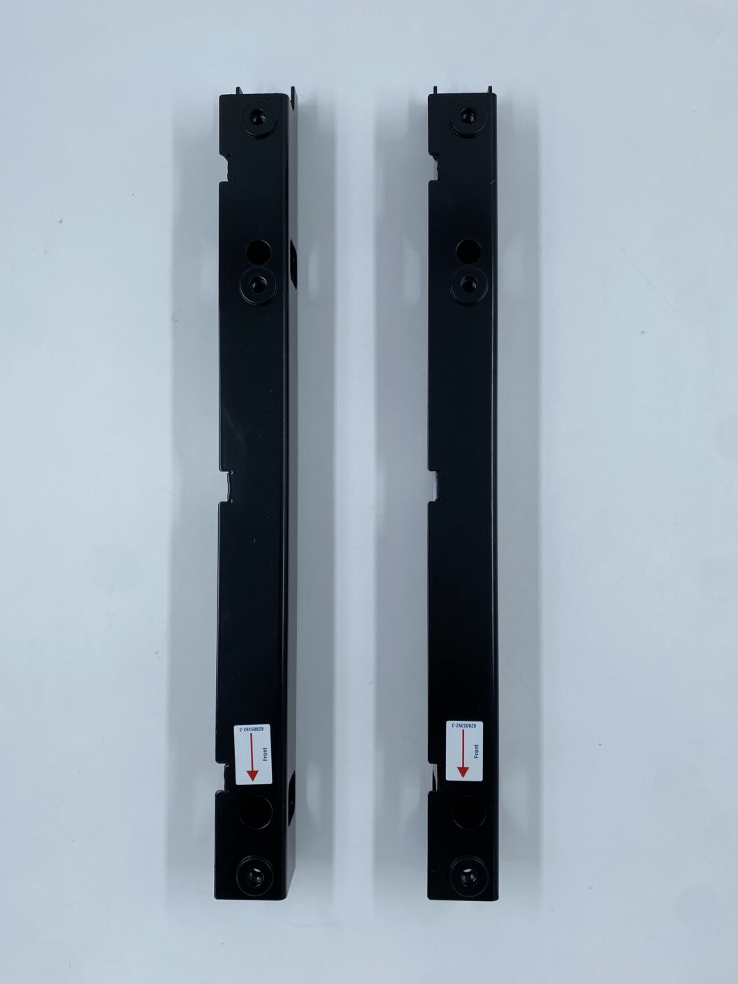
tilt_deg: -87.5
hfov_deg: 51.3
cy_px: 491
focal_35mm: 27
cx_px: 356
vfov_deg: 65.3
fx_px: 768
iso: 32
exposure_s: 1/669
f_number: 1.8
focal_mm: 4.25
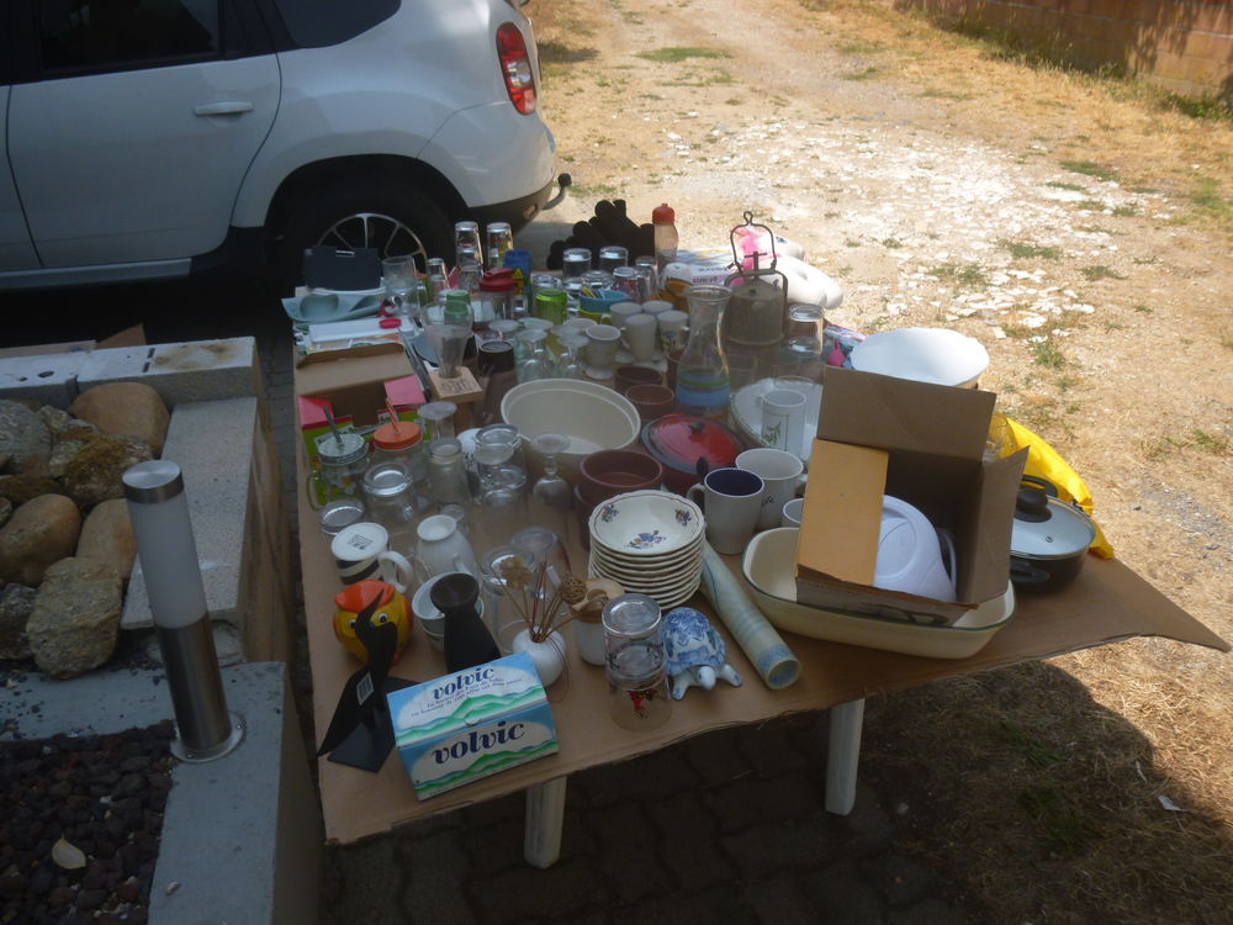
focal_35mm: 29
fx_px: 1033
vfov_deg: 48.2
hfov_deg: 61.7
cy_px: 462
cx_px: 616
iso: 100
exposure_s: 1/500
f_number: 3.3
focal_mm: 5.2
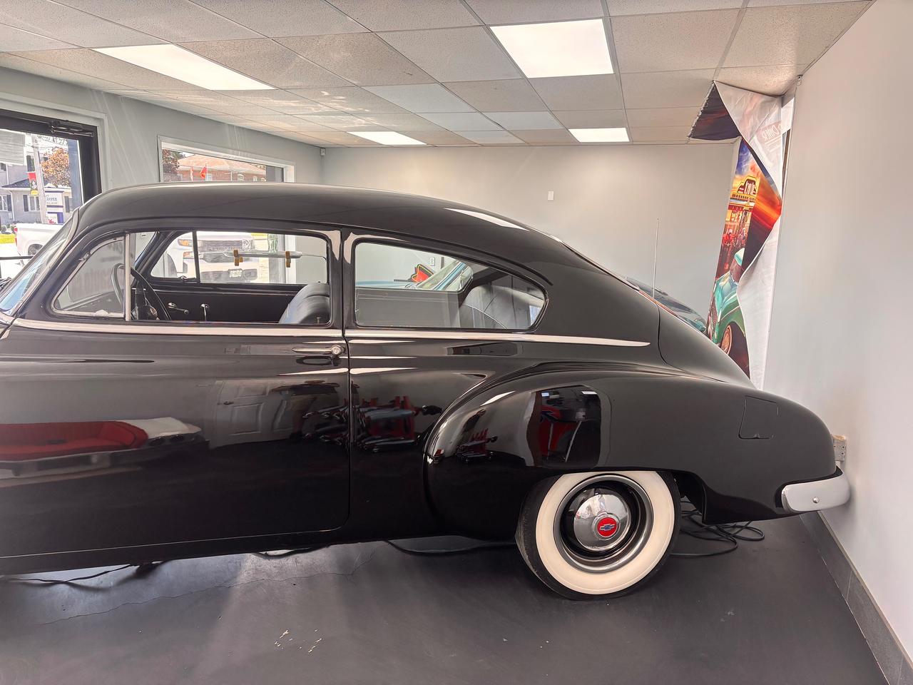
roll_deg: -1.0
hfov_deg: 67.3
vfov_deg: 53.1
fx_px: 686
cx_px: 456
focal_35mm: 26
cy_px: 342
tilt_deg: -10.2
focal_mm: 5.96
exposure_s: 1/120
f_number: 1.6
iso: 50
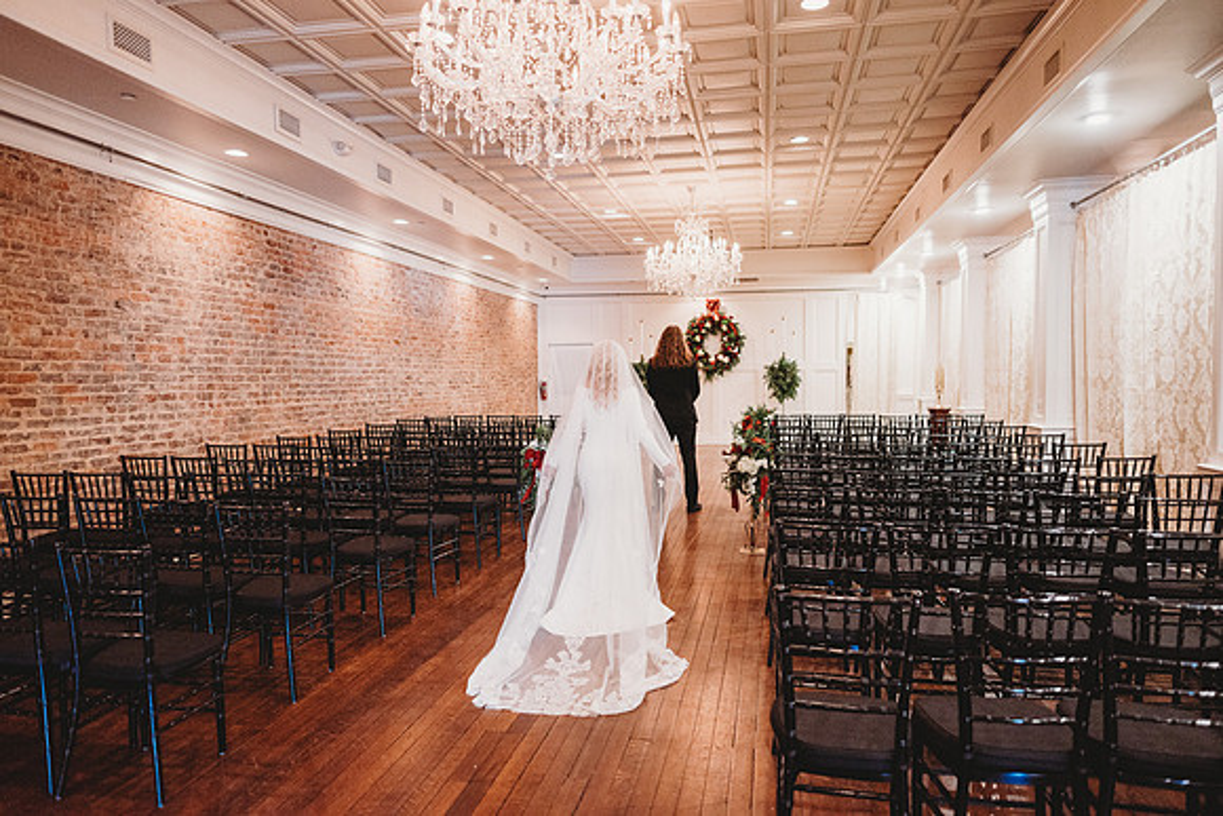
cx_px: 612
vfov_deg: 53.2
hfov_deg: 73.7
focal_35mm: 24
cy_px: 408
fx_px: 815
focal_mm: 24
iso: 1600
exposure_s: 1/160
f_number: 2.2
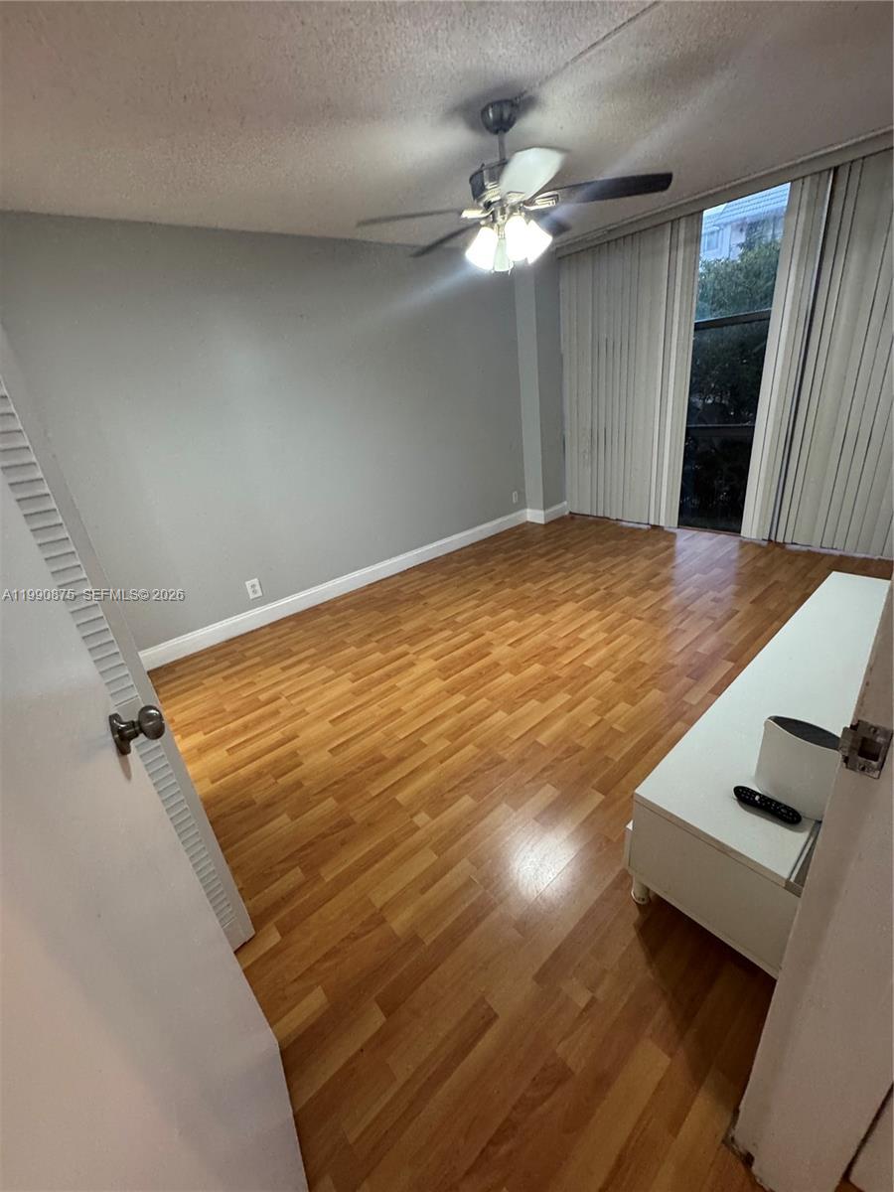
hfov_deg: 85.7
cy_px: 596
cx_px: 447
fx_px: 482
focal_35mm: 14
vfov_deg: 102.1
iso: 250
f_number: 2.2
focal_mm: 2.22
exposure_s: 1/60
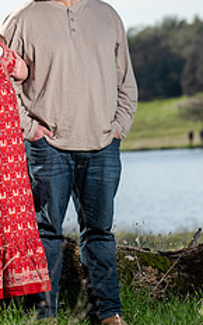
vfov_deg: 5.9
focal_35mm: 356
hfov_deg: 3.7
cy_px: 129
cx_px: 25
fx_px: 3151
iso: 50
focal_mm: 180
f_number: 5.6
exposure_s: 1/250
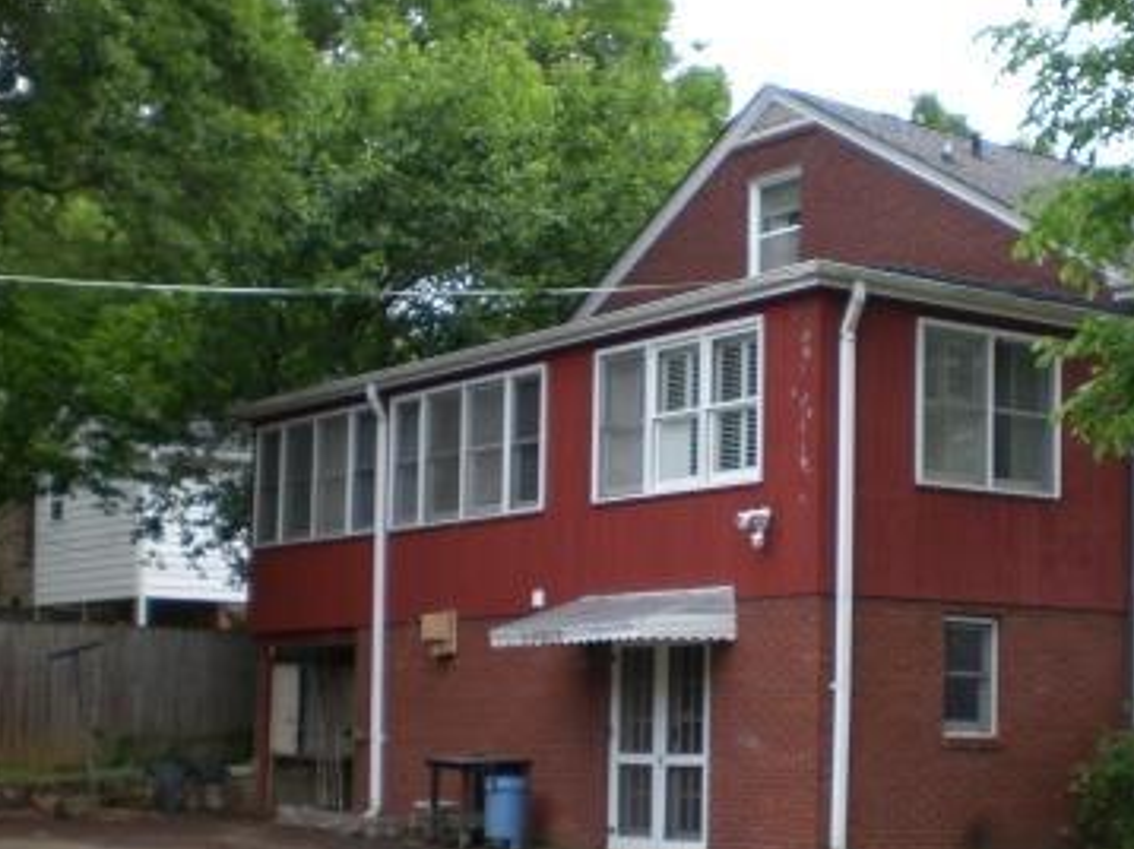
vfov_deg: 21.6
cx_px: 839
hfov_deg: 28.2
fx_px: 2226
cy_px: 494
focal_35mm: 68
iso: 50
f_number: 3.1
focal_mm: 6.3
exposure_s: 1/320
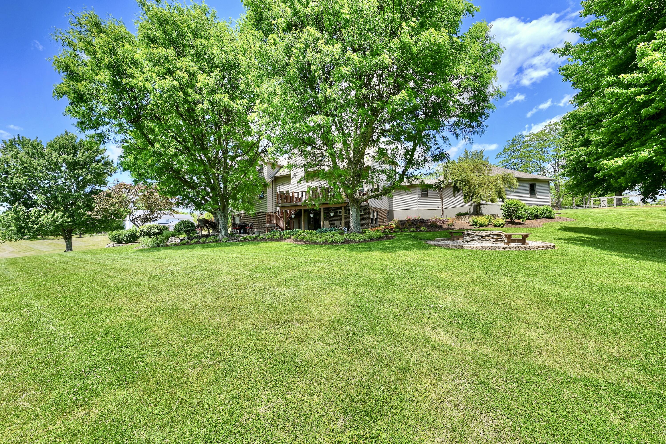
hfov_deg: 104.3
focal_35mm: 14
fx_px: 259
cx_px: 333
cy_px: 222
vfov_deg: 81.2
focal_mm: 14
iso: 100
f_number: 11
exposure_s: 1/40
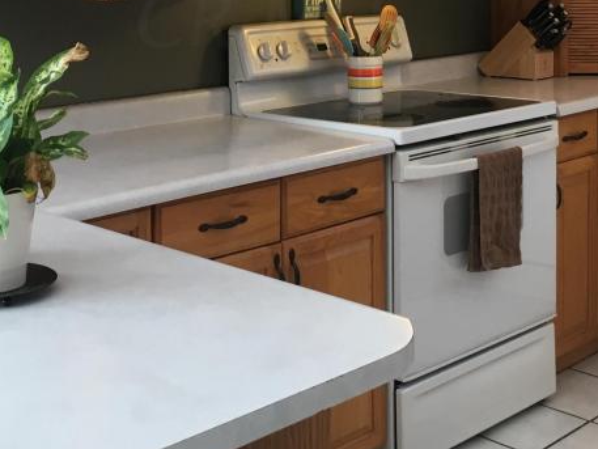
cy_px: 20
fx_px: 1123
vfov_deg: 21.9
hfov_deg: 29.8
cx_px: 271
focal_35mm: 65
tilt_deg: -3.3
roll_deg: +0.3
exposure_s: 1/30
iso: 25
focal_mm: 4.15
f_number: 2.2
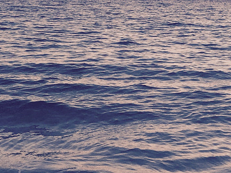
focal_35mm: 110
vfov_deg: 13.1
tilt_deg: -14.6
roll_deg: -1.2
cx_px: 204
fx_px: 734
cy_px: 198
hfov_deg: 17.6
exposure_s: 1/195
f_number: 2.2
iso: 32
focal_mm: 4.15
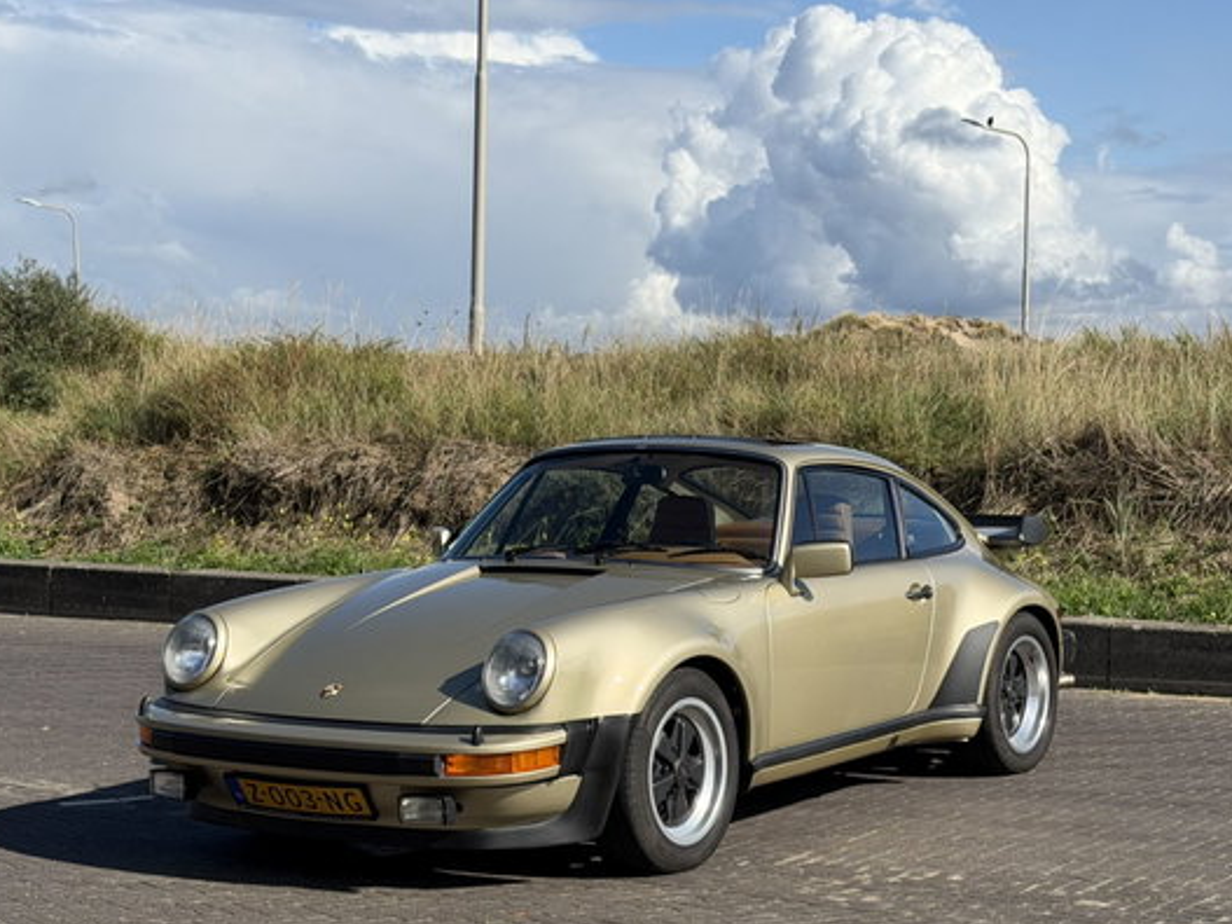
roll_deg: -0.7
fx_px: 2491
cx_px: 680
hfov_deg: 27.8
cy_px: 615
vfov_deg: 20.9
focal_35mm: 70
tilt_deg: -5.8
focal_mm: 6.76
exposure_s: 1/5587
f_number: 1.78
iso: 64
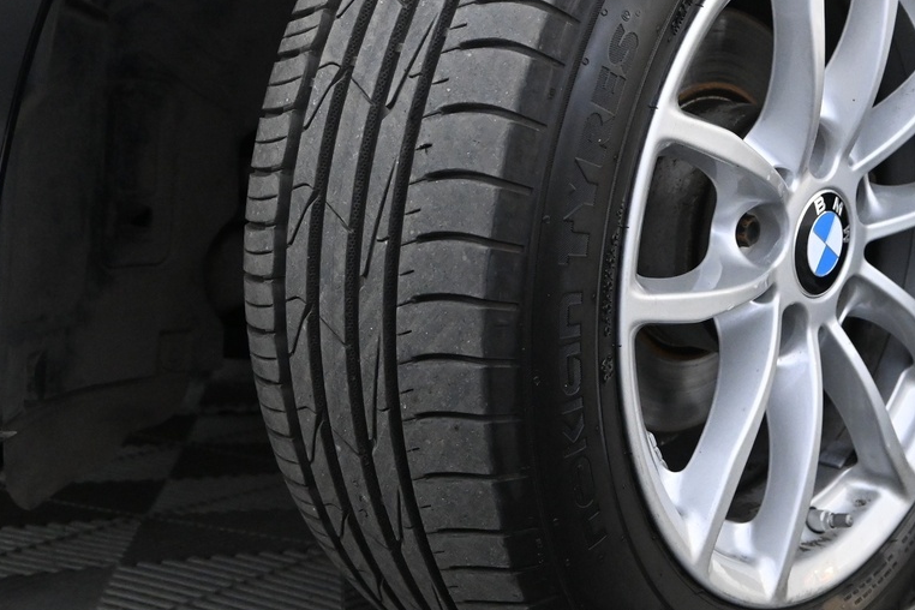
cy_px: 181
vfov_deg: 26.3
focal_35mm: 51
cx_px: 653
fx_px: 1296
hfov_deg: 38.2
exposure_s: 1/60
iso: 3200
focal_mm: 16
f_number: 4
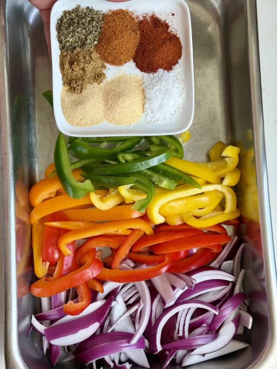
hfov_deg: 30.3
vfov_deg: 39.7
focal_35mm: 48
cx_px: 138
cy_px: 184
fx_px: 512
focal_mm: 6.8
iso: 64
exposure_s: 1/232
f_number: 1.8
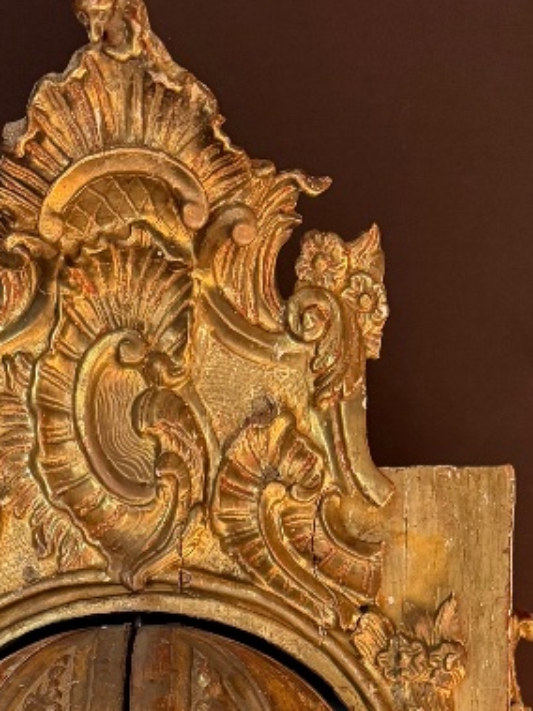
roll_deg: +0.0
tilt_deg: -7.8
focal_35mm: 76
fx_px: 1561
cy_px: 996
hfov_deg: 19.3
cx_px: 171
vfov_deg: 22.2
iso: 200
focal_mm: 6.76
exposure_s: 1/68
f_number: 1.78
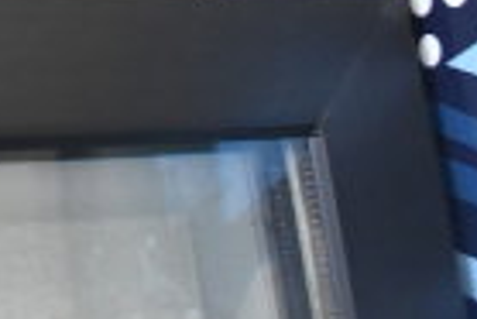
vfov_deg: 8.8
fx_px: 1923
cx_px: -546
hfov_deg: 12.2
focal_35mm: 145
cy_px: -365
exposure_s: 1/40
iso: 2000
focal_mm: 22
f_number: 3.8
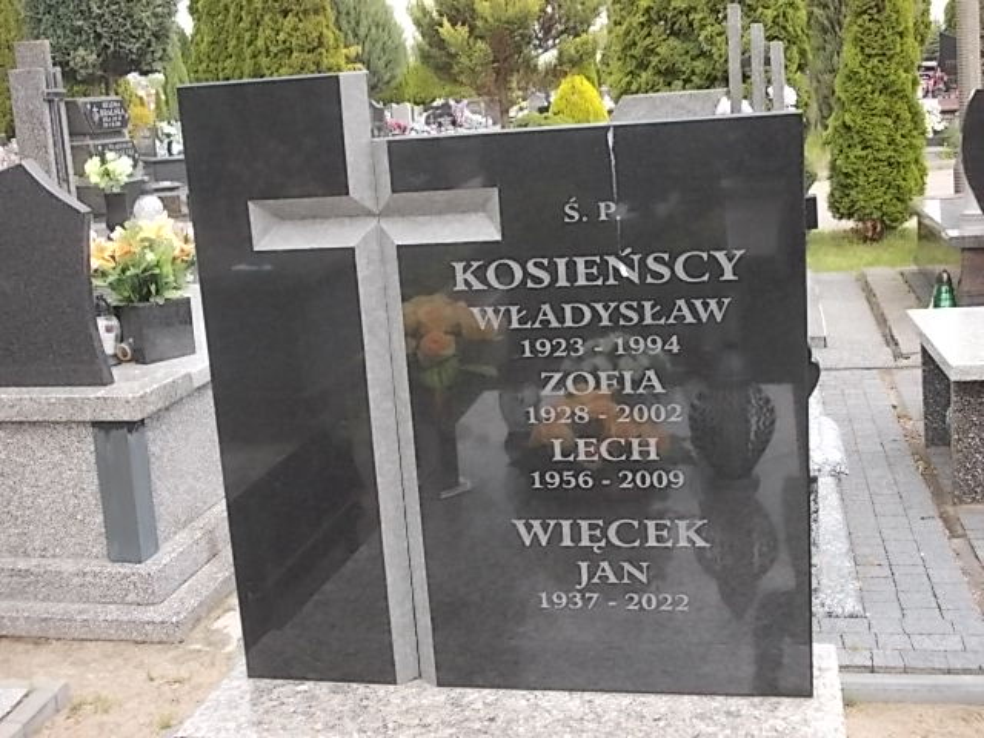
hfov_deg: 43.9
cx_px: 492
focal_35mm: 43
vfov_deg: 33.6
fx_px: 1222
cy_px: 369
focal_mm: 6.1
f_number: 3.3
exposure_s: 1/125
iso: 80
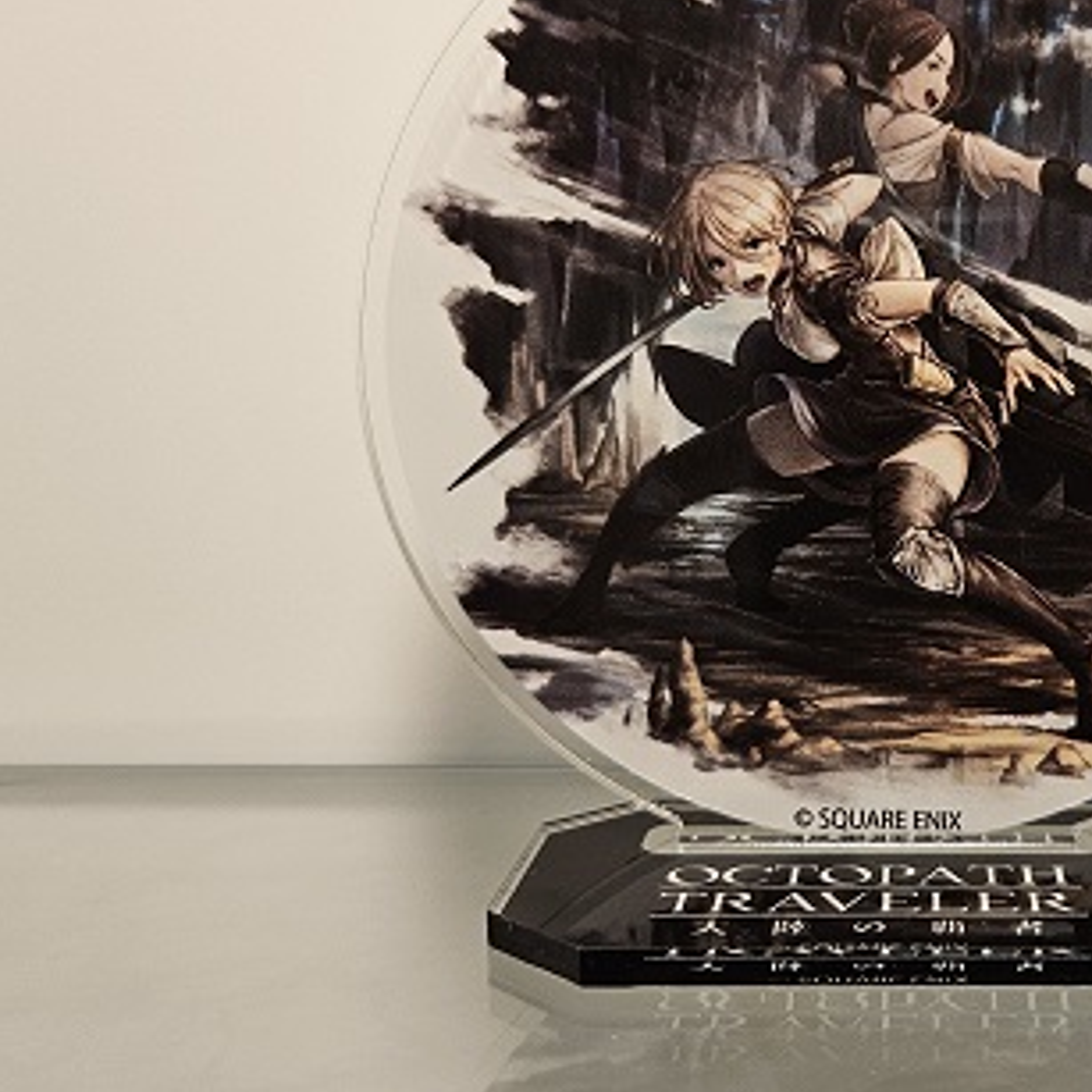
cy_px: 519
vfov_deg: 32.2
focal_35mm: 53
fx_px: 1892
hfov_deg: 31.3
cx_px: 896
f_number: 1.8
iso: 125
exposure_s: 1/100
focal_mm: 5.4
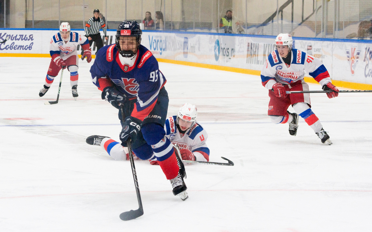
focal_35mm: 167
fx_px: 1693
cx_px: 146
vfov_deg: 7.9
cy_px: 102
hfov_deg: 12.5
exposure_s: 1/1000
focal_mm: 82
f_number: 5.6
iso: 2000
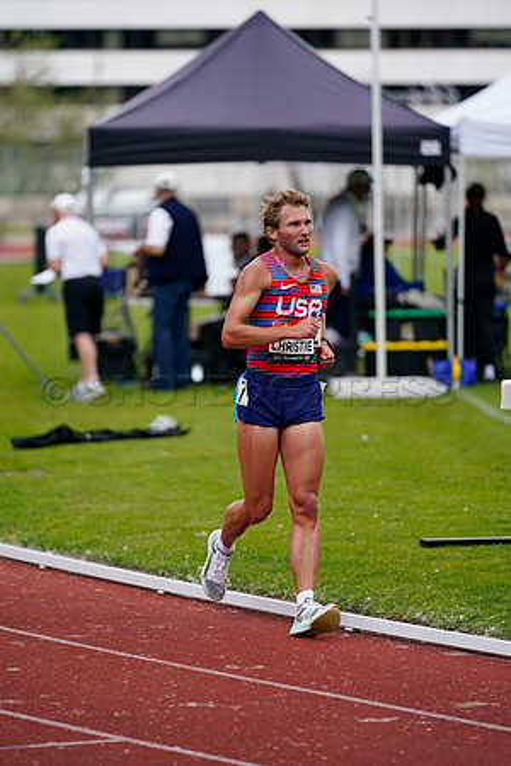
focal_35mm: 198
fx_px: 4215
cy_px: 383
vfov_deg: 10.4
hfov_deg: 6.9
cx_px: 256
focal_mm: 198
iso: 160
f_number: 2.8
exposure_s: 1/640
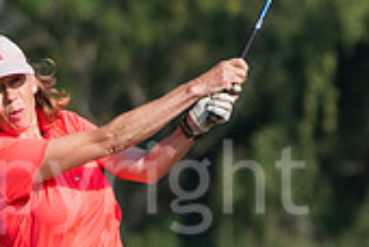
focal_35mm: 1432
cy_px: 320
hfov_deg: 1.4
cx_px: 174
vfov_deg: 1.0
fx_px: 14703
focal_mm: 280
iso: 400
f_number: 5.6
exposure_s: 1/2000
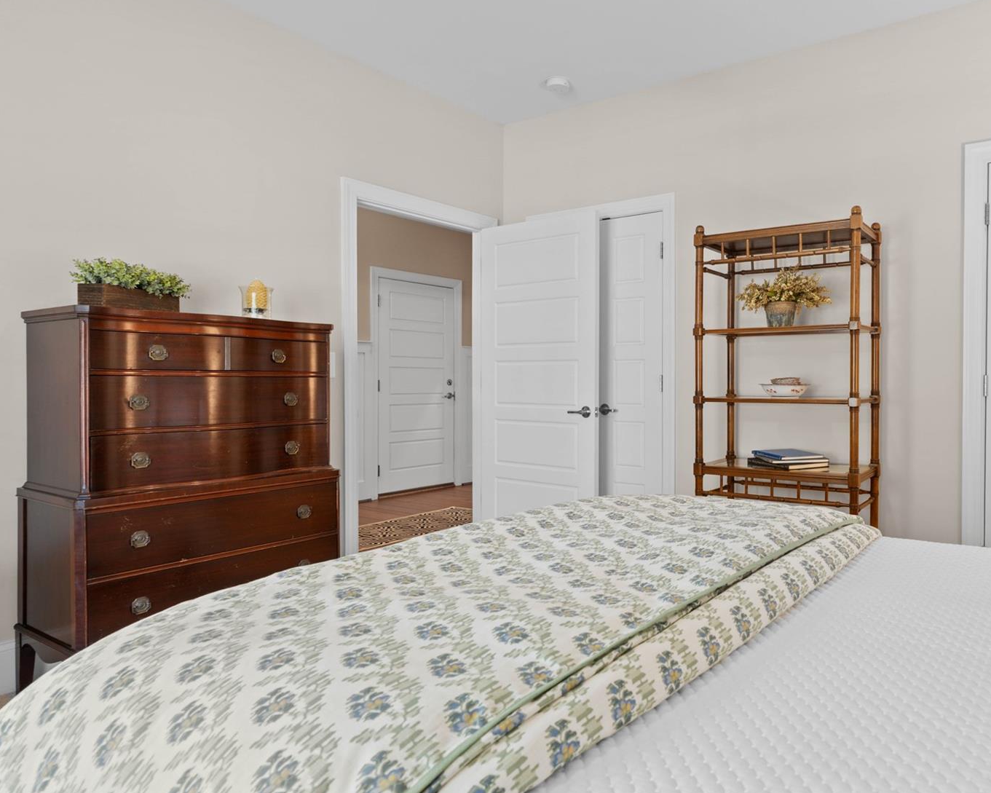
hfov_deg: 68.5
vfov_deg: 58.8
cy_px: 396
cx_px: 651
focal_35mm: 24
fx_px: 704
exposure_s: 1
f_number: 7.1
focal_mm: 17
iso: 100
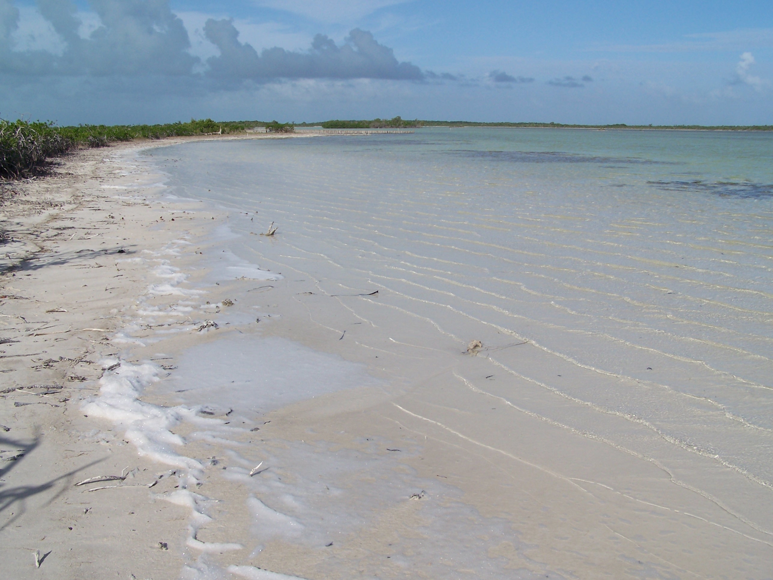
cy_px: 290
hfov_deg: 49.0
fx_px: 849
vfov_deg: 37.7
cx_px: 386
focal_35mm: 38
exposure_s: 1/1000
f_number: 5.6
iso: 80
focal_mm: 6.3
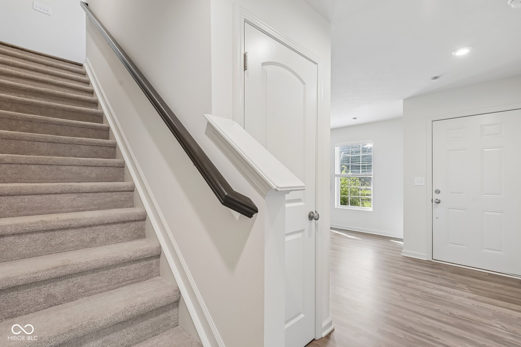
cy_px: 174
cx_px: 260
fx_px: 232
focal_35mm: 16
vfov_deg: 73.7
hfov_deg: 96.7
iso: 220
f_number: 8
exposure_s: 1/15
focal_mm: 16
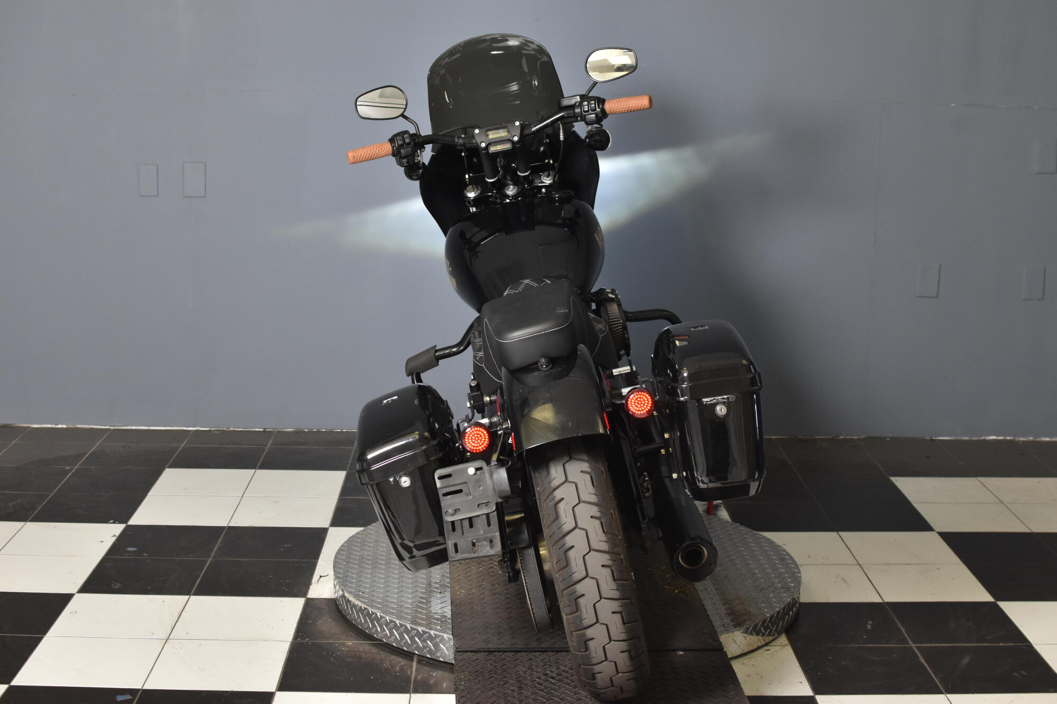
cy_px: 352
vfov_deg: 25.7
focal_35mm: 52
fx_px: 1541
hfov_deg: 37.9
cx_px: 528
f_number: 4.5
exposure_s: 1/160
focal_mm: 35
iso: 800
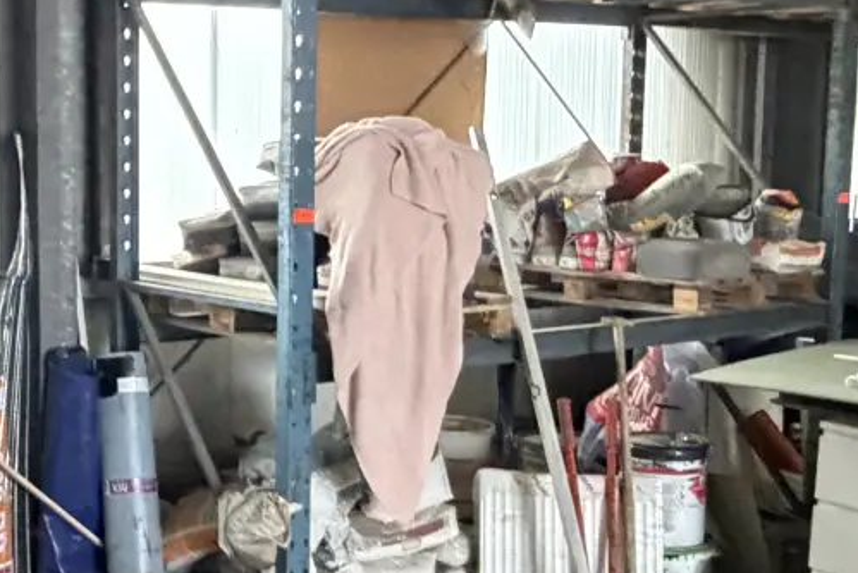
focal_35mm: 56
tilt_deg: -2.9
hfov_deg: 33.6
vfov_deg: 24.2
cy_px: 286
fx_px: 1335
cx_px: 77
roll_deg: +2.9
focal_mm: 2.22
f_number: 2.2
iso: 800
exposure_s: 1/60
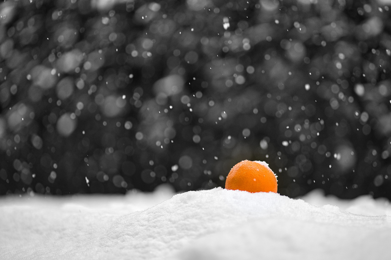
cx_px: 196
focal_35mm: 85
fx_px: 923
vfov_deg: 16.1
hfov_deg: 23.9
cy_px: 130
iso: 400
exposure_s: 1/400
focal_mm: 85
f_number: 2
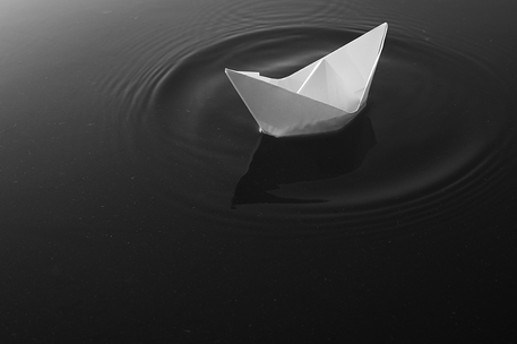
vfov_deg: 29.2
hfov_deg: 42.7
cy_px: 147
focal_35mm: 46
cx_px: 221
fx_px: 660
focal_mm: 23.3
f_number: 4
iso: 200
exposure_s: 1/480
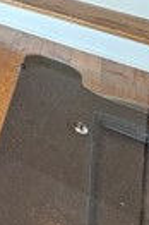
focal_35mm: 66
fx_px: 411
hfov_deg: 11.3
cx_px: -305
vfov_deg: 21.0
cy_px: -179
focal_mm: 2.2
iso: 320
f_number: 2.2
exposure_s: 1/40
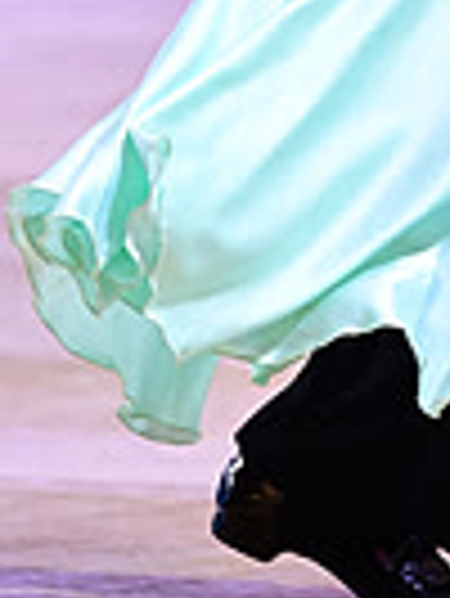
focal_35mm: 650
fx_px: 11248
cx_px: 540
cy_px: -319
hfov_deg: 2.3
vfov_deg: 3.0
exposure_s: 1/500
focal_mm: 155
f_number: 2.8
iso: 2000
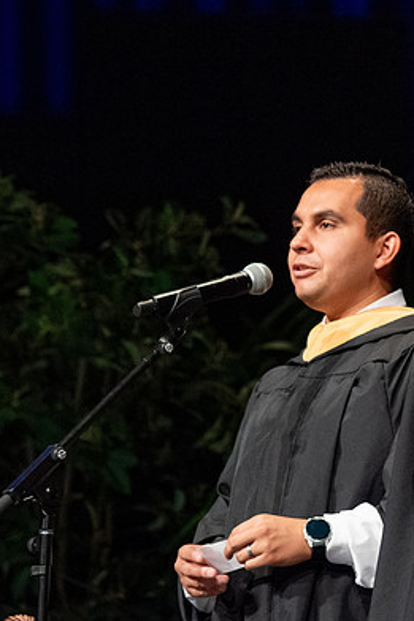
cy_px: 198
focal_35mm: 234
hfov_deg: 5.8
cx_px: 475
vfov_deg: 8.8
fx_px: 4040
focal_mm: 105
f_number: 4
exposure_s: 1/200
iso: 4000
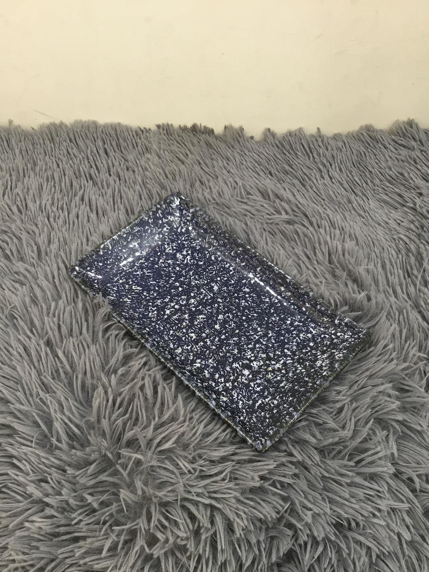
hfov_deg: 45.4
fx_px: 512
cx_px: 214
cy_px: 286
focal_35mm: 31
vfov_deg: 58.4
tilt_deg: -53.3
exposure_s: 1/33
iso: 80
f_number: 2.4
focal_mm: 3.3
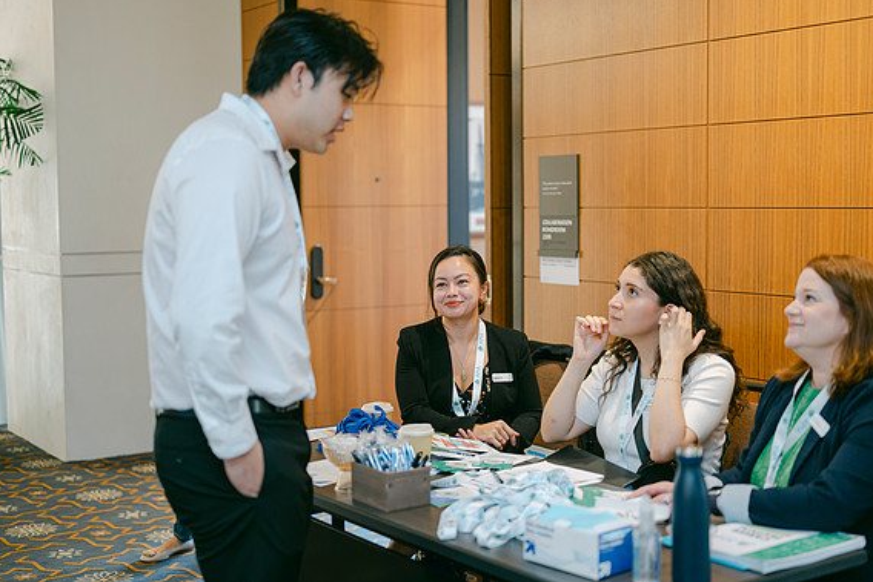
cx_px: 444
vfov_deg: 26.5
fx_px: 1237
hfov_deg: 38.9
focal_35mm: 51
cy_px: 287
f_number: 2
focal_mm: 50
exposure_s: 1/125
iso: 1600
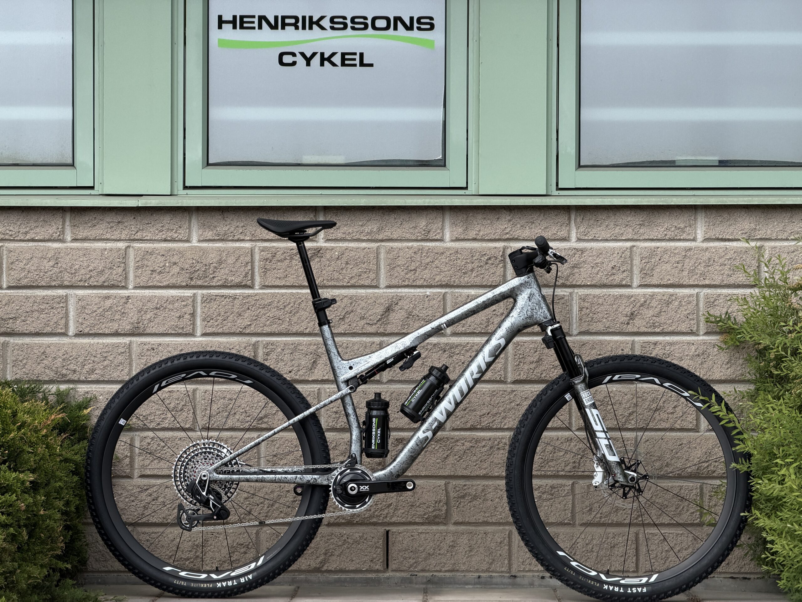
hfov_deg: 19.6
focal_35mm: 100
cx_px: 401
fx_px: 2317
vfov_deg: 14.8
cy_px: 301
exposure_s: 1/625
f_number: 2.8
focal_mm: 16.89
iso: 50
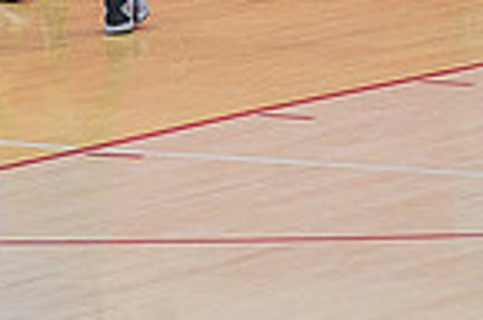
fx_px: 6533
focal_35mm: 488
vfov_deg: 2.8
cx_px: 67
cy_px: -310
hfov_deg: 4.2
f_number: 4.8
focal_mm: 112
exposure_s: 1/250
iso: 1000
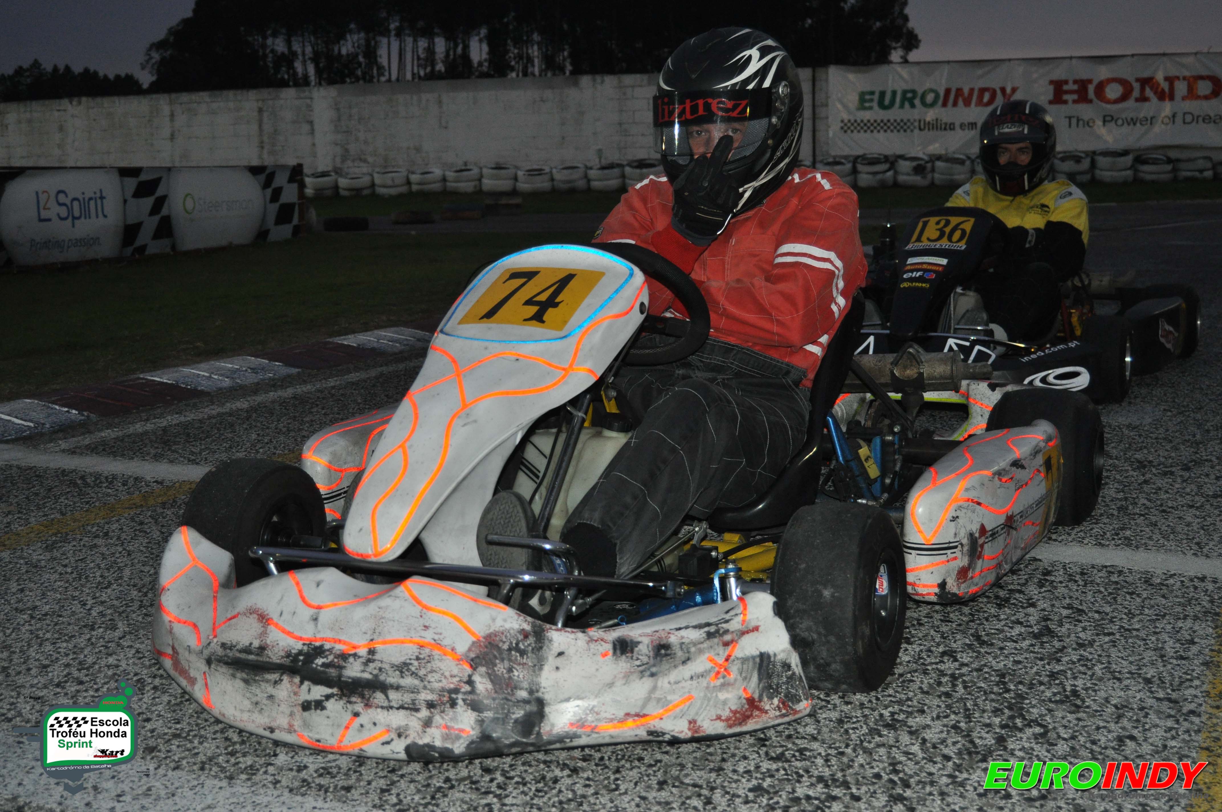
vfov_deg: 29.8
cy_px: 406
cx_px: 611
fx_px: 1526
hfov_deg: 43.7
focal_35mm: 45
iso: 800
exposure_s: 1/60
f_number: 4.2
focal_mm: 30
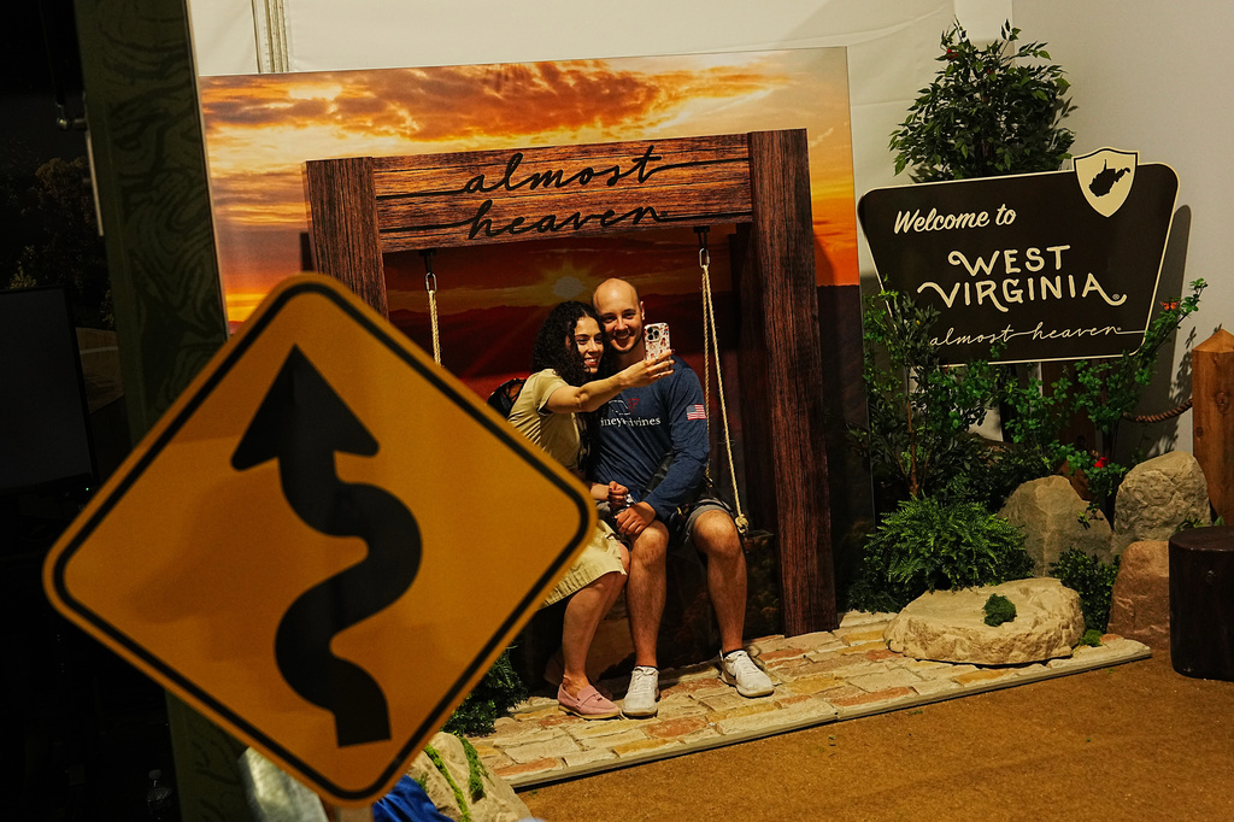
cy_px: 411
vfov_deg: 31.2
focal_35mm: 43
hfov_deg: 45.4
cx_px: 617
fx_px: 1473
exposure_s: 1/500
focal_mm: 43
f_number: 4
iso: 1600
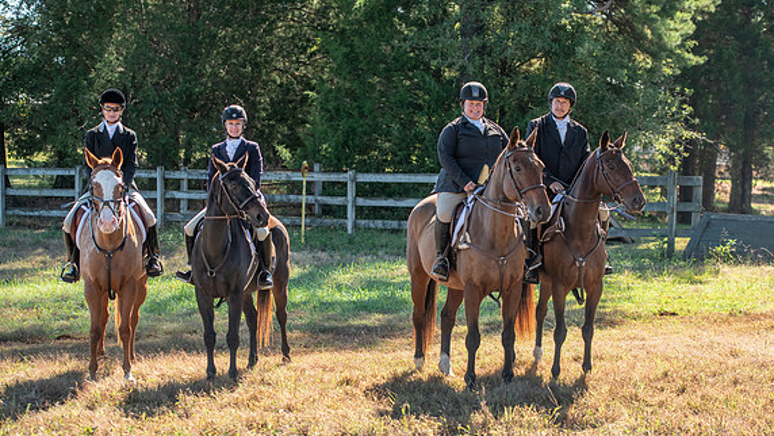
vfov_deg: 14.6
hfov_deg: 25.6
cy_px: 252
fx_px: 1704
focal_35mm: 83
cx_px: 417
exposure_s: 1/320
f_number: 4
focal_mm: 70
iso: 280
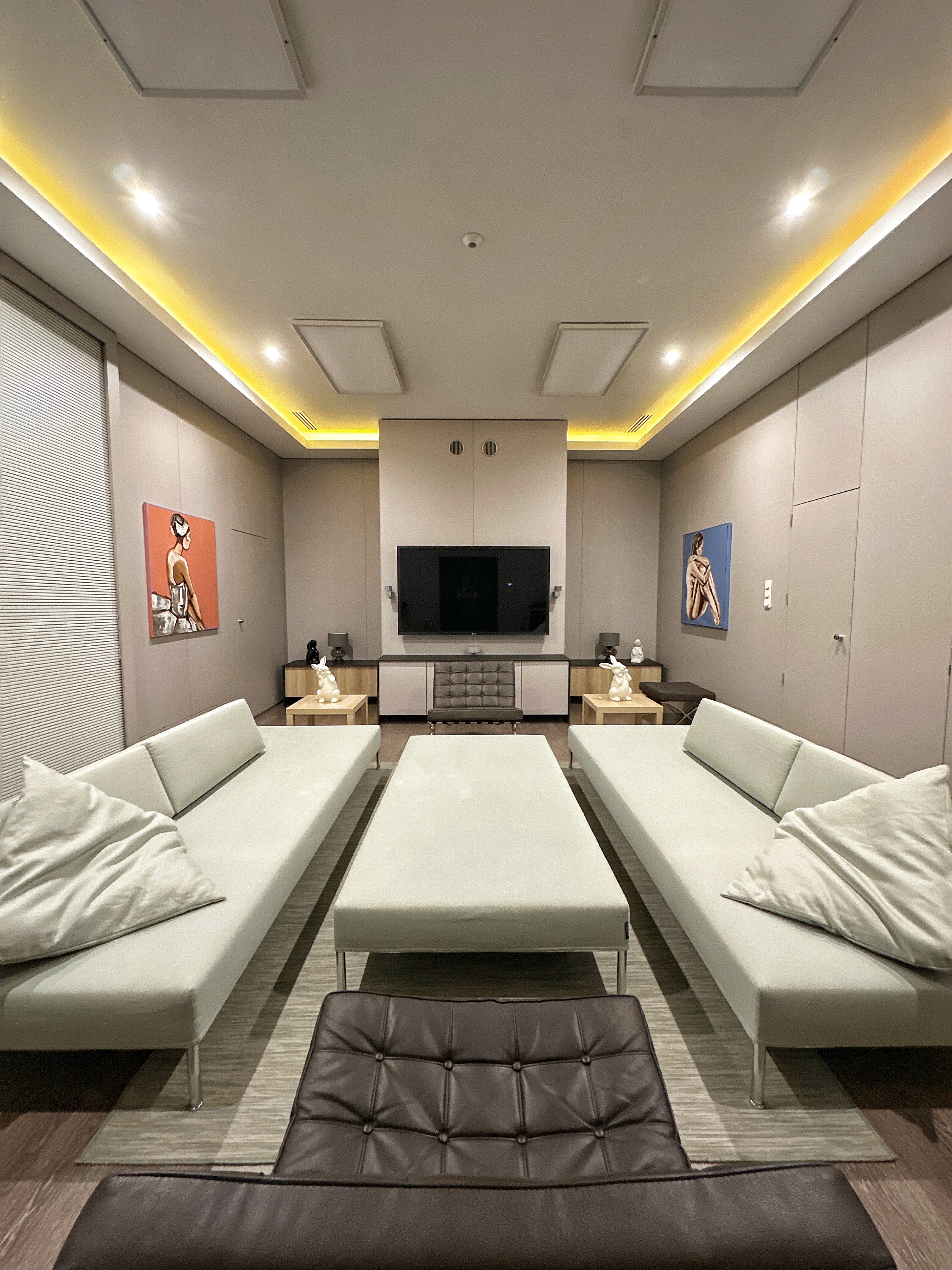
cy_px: 635
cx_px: 476
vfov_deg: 102.1
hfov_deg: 85.7
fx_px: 513
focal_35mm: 14
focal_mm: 2.22
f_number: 2.2
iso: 500
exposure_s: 1/25
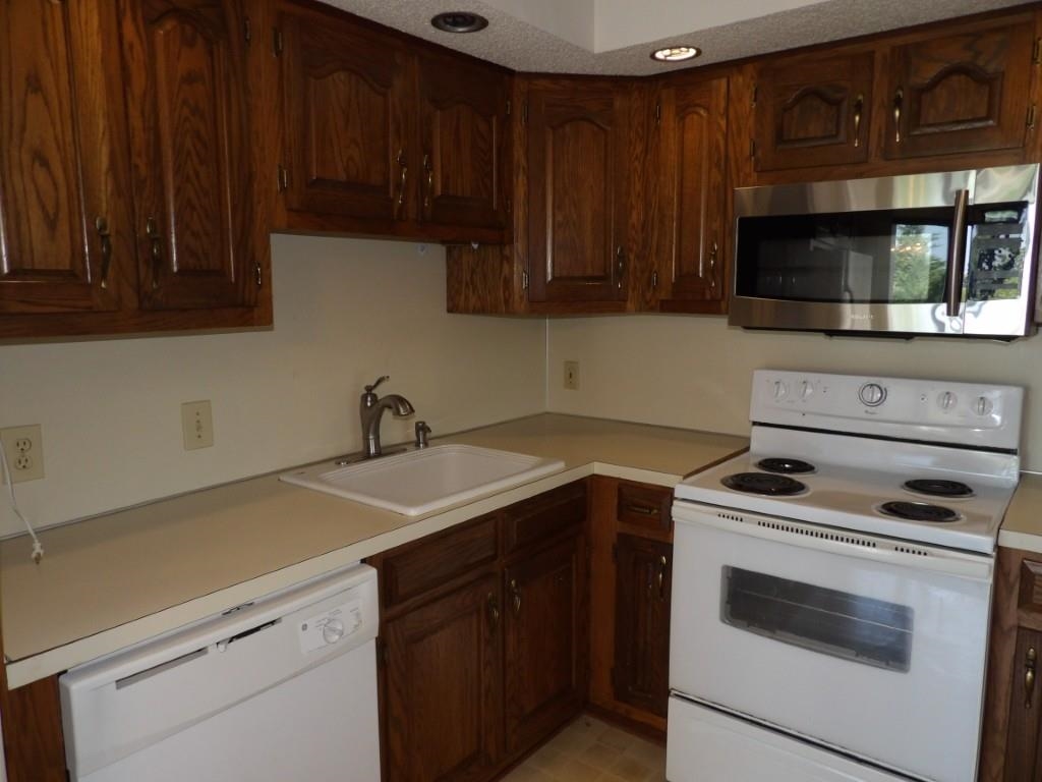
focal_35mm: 24
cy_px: 391
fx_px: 722
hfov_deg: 71.6
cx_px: 521
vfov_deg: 56.8
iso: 200
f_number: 3.2
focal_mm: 4.3
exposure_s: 1/33
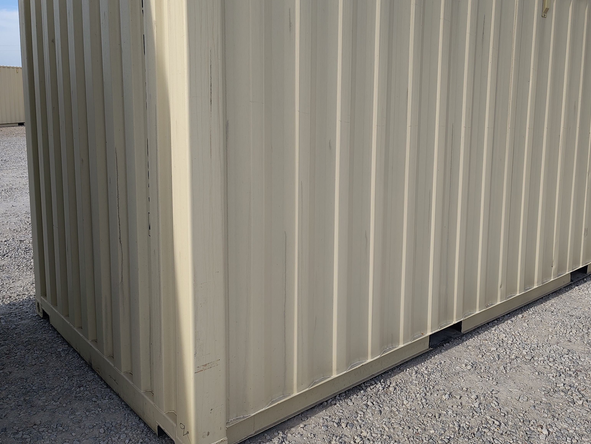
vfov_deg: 43.8
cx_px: 307
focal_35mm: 32
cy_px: 167
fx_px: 546
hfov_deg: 56.8
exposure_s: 1/1340
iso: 100
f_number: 1.8
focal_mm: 5.56
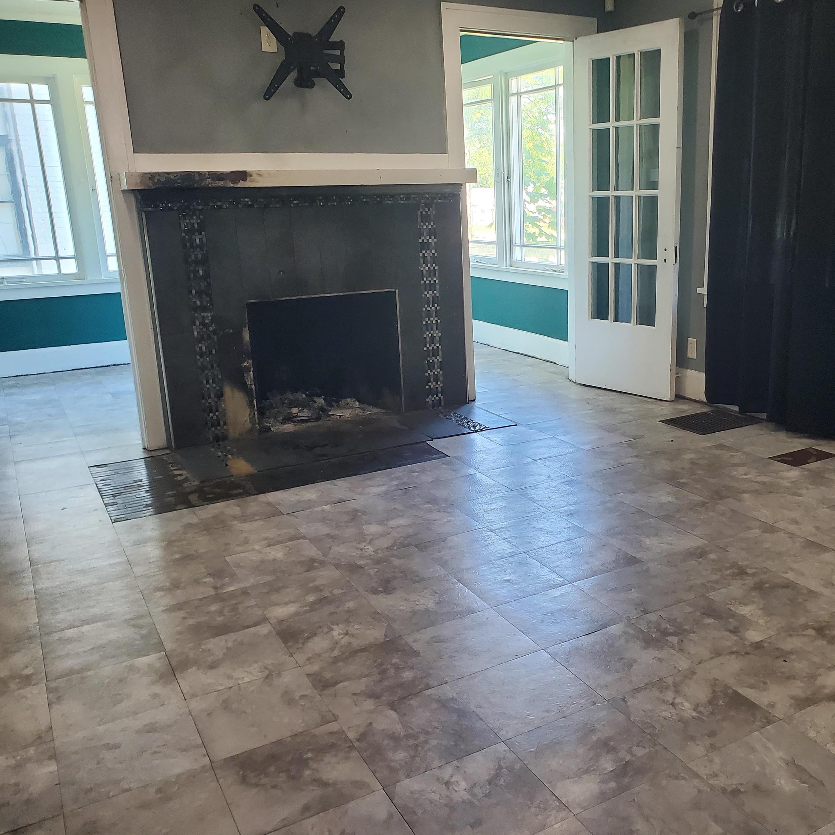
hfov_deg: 52.1
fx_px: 846
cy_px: 413
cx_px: 514
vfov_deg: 52.5
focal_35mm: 31
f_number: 2.4
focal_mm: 4.3
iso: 400
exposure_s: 1/120
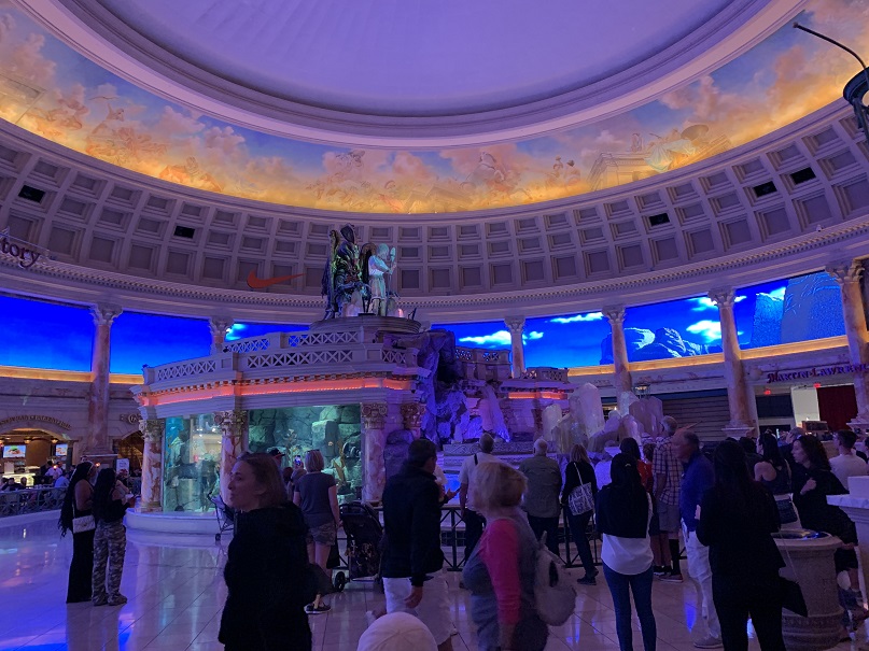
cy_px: 326
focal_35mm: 26
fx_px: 653
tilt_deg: +9.8
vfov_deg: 53.1
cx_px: 434
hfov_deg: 67.3
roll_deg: +2.2
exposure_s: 1/40
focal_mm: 4.25
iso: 250
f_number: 1.8
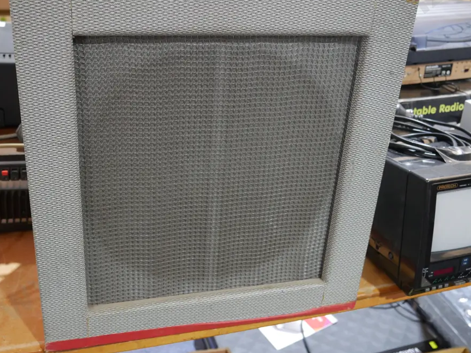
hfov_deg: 44.8
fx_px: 572
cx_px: 222
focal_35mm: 42
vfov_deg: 34.3
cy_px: 150
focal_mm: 18
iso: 1000
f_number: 4
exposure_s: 1/60
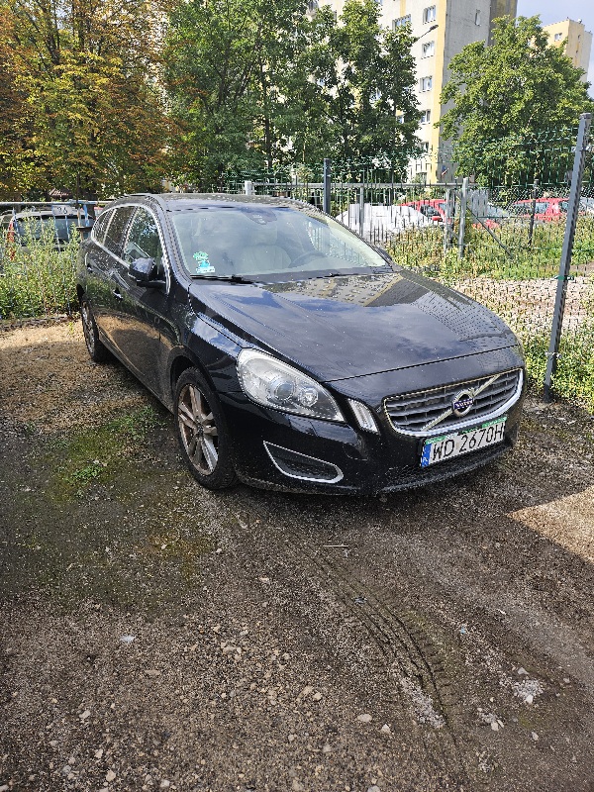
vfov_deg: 73.9
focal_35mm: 23
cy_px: 396
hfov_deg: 58.9
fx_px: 526
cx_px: 297
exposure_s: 1/833
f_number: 1.8
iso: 25
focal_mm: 5.4
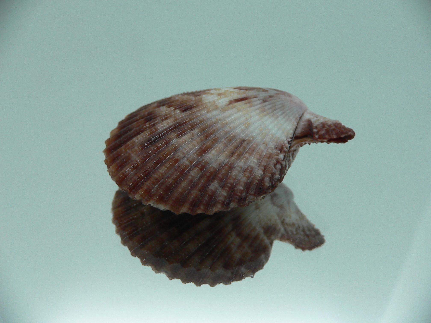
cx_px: 216
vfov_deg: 40.7
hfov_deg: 52.6
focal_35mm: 35
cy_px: 162
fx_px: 436
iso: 100
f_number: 2.8
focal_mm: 4.6
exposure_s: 1/60
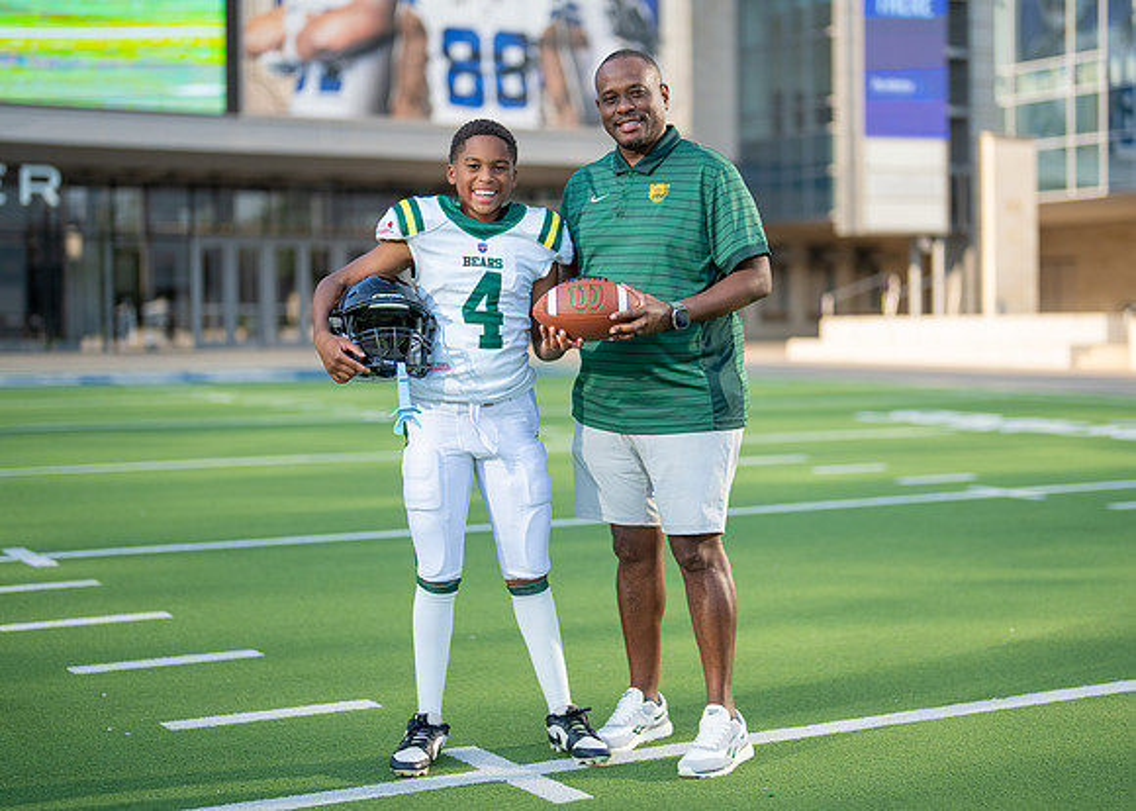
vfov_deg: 23.0
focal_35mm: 62
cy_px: 372
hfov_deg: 31.7
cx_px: 609
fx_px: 1997
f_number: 1.2
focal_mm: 50
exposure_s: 1/3200
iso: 100
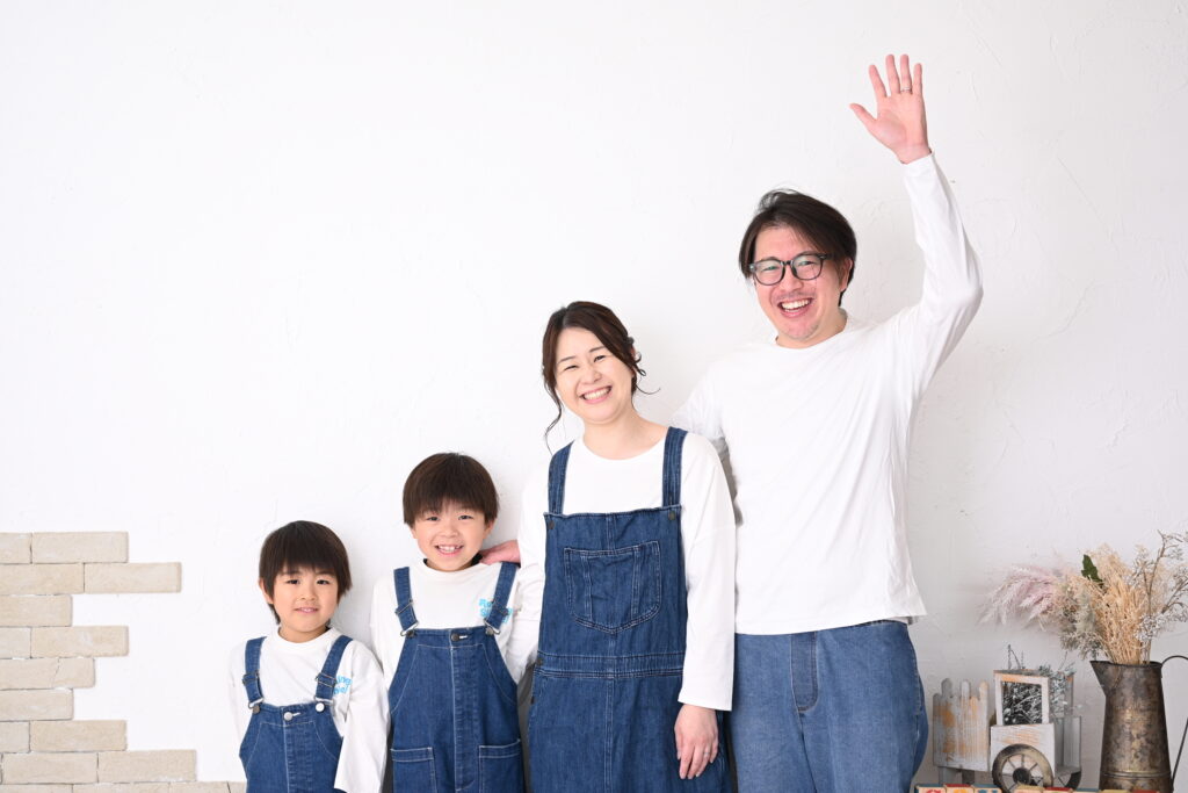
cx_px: 594
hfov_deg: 39.6
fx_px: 1650
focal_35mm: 50
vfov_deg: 27.0
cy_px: 396
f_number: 4
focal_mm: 50
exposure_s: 1/200
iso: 160
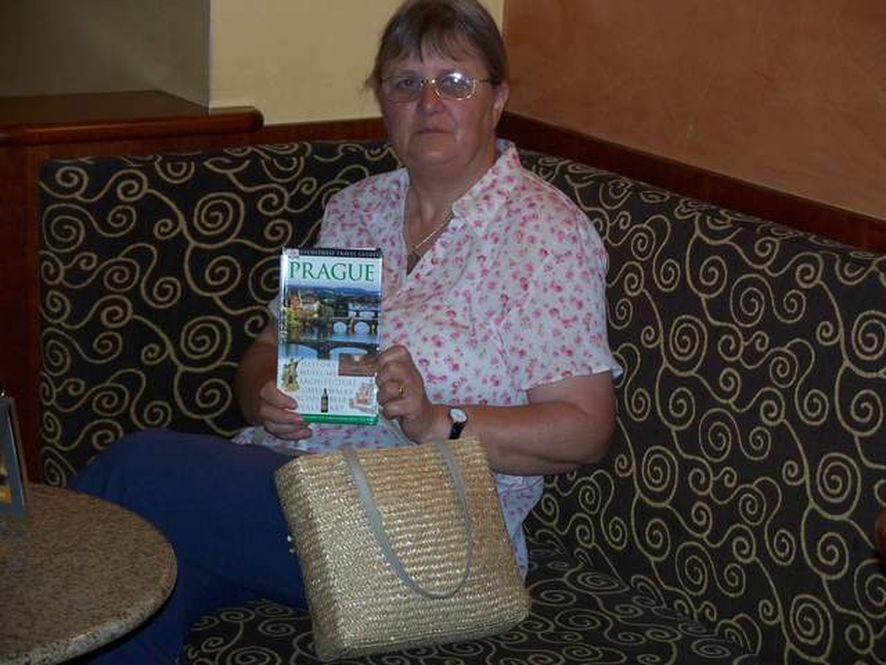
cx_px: 443
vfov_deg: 15.4
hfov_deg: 20.4
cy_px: 332
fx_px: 2457
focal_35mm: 96
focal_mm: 20.3
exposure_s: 1/125
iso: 200
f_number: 3.6
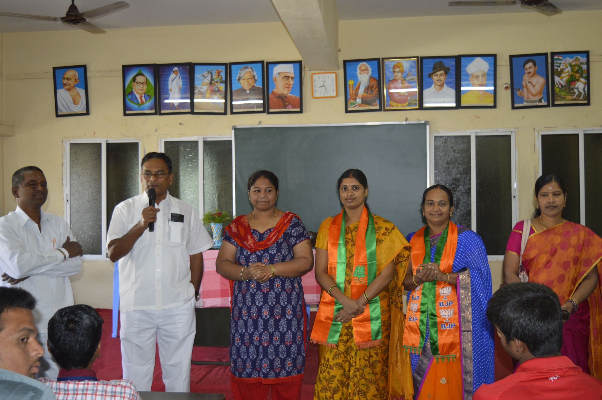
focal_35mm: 40
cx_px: 301
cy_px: 200
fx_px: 677
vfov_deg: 32.9
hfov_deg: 48.0
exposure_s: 1/60
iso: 500
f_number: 4
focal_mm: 27
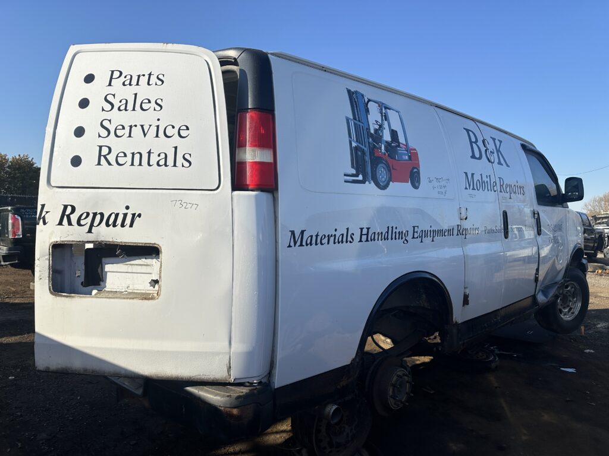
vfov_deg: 56.8
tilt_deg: +0.7
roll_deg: -2.7
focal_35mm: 24
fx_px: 422
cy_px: 228
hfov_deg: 71.6
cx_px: 304
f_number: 1.78
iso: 80
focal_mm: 6.86
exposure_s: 1/5000
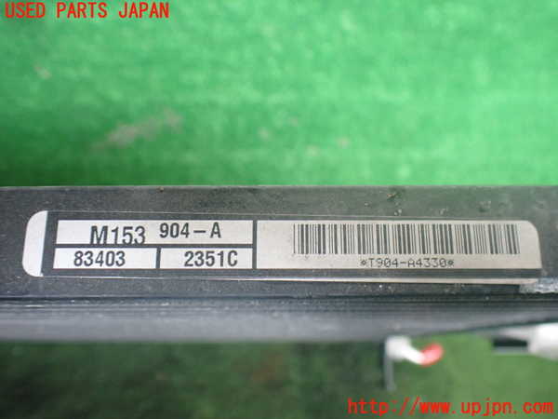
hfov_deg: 60.0
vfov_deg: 46.8
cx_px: 279
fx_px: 484
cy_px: 210
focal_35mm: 30
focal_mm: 5.4
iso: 800
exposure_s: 1/100
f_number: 2.3
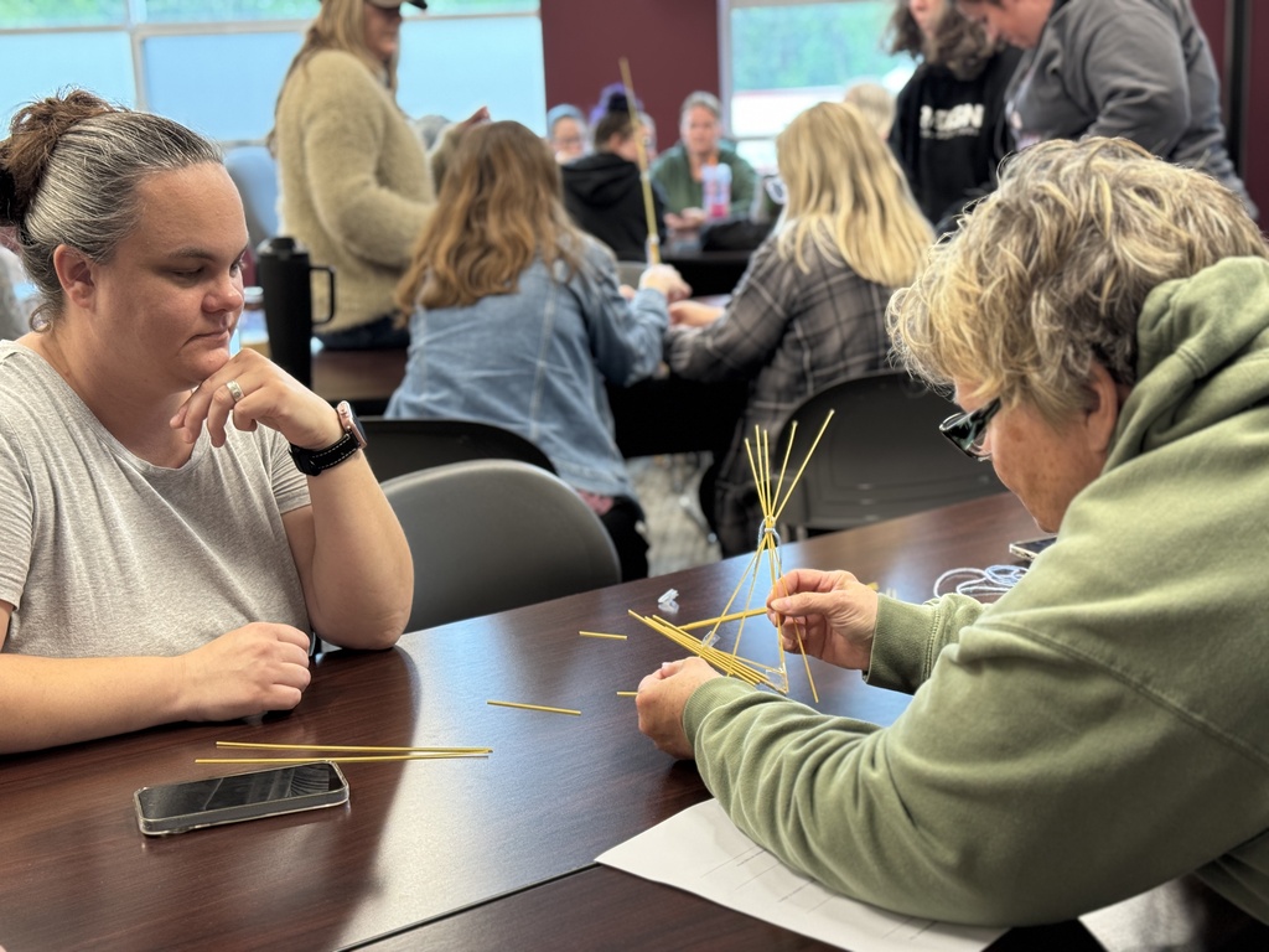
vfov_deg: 30.3
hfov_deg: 39.7
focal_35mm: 48
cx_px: 634
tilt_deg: -12.1
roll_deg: +1.7
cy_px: 476
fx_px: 1760
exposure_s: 1/60
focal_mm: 6.76
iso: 200
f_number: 1.78
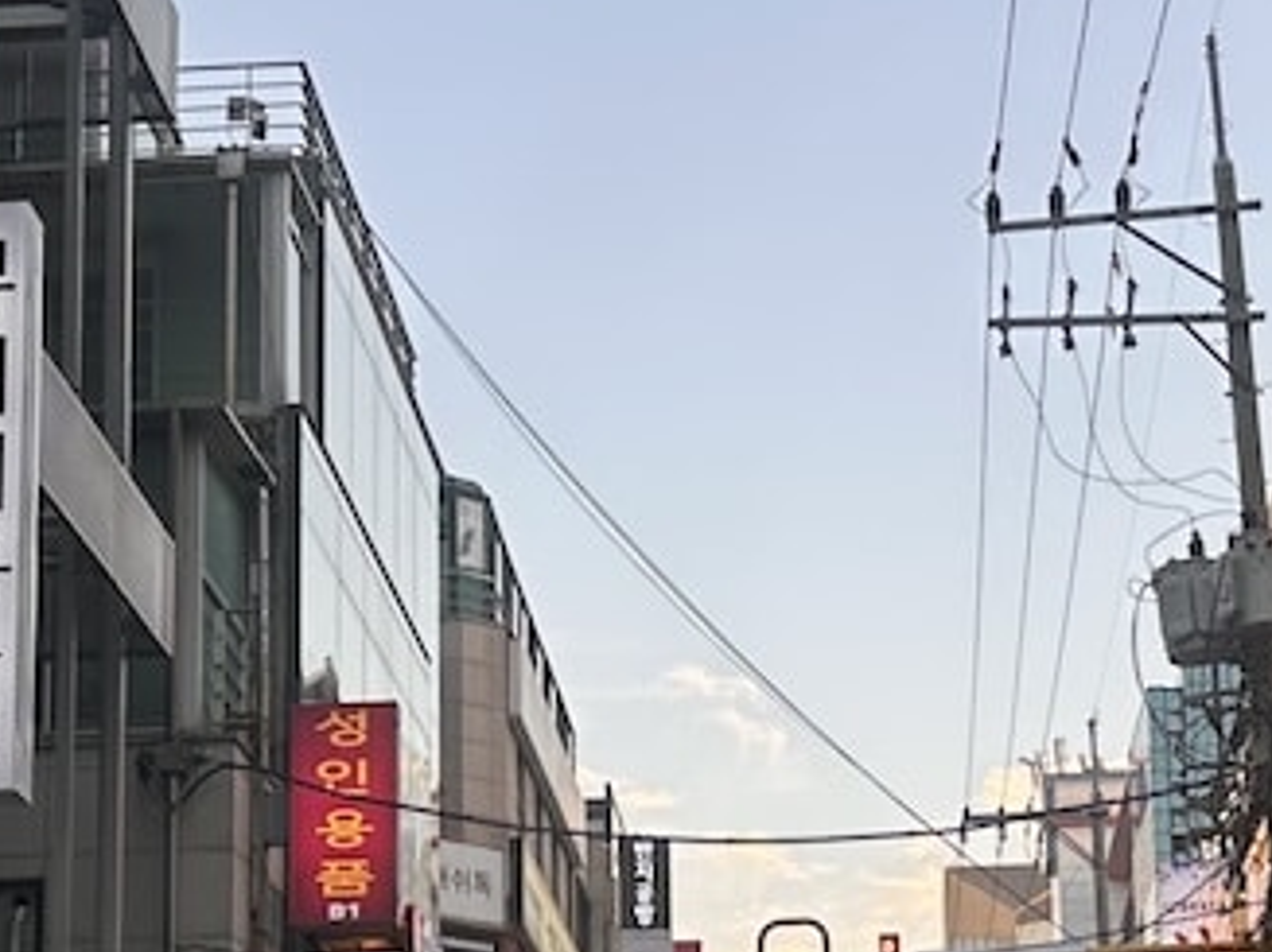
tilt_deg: +14.7
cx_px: 455
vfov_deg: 16.5
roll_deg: +1.3
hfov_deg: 22.2
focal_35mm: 88
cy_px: 898
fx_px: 3232
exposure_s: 1/326
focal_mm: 6.86
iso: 80
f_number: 1.78
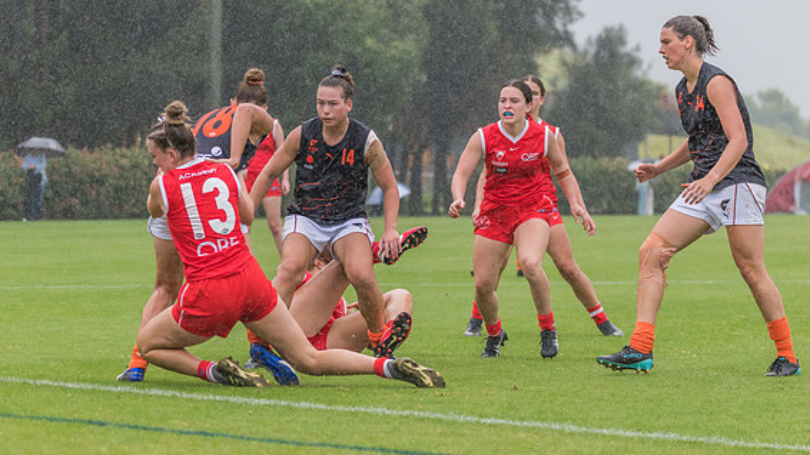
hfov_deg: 10.6
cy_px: 209
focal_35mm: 204
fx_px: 4380
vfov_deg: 5.9
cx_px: 372
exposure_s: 1/1600
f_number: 5
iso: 1000
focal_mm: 150
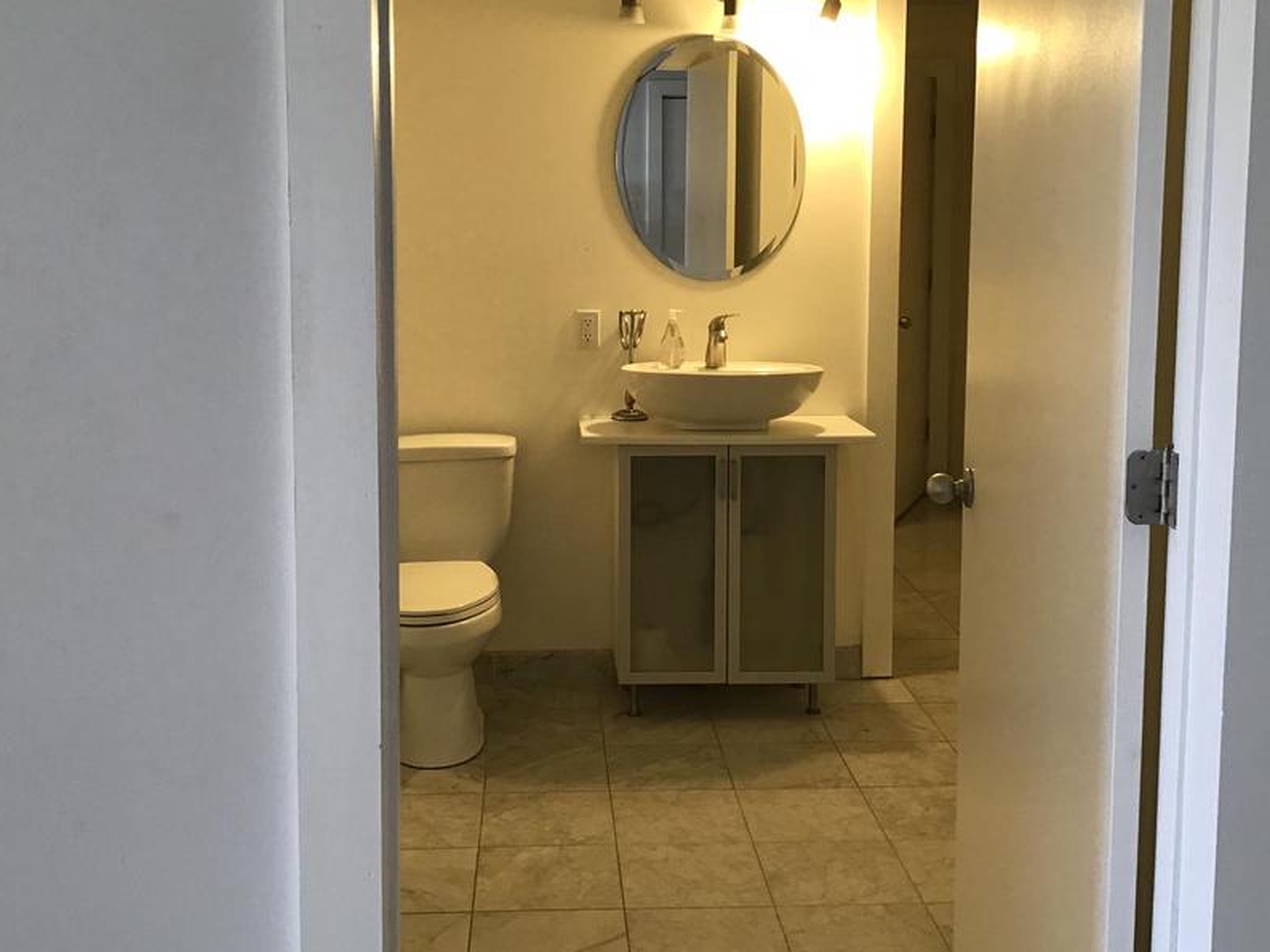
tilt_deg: -4.5
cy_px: 371
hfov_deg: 46.8
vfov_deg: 35.8
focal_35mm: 40
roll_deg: +0.0
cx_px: 605
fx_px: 1467
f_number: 2.4
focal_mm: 3.3
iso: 64
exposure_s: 1/33
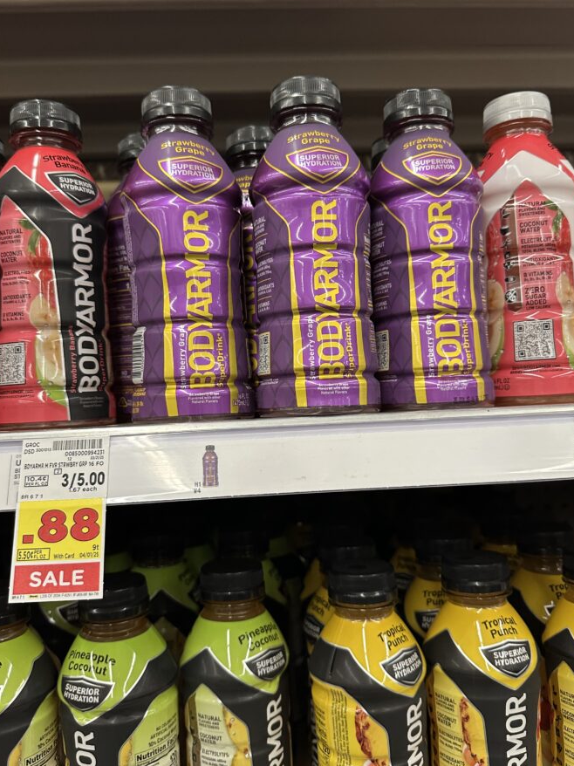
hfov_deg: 49.7
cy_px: 377
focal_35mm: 28
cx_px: 287
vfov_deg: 63.5
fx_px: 619
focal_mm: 6.86
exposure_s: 1/87
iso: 250
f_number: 1.78
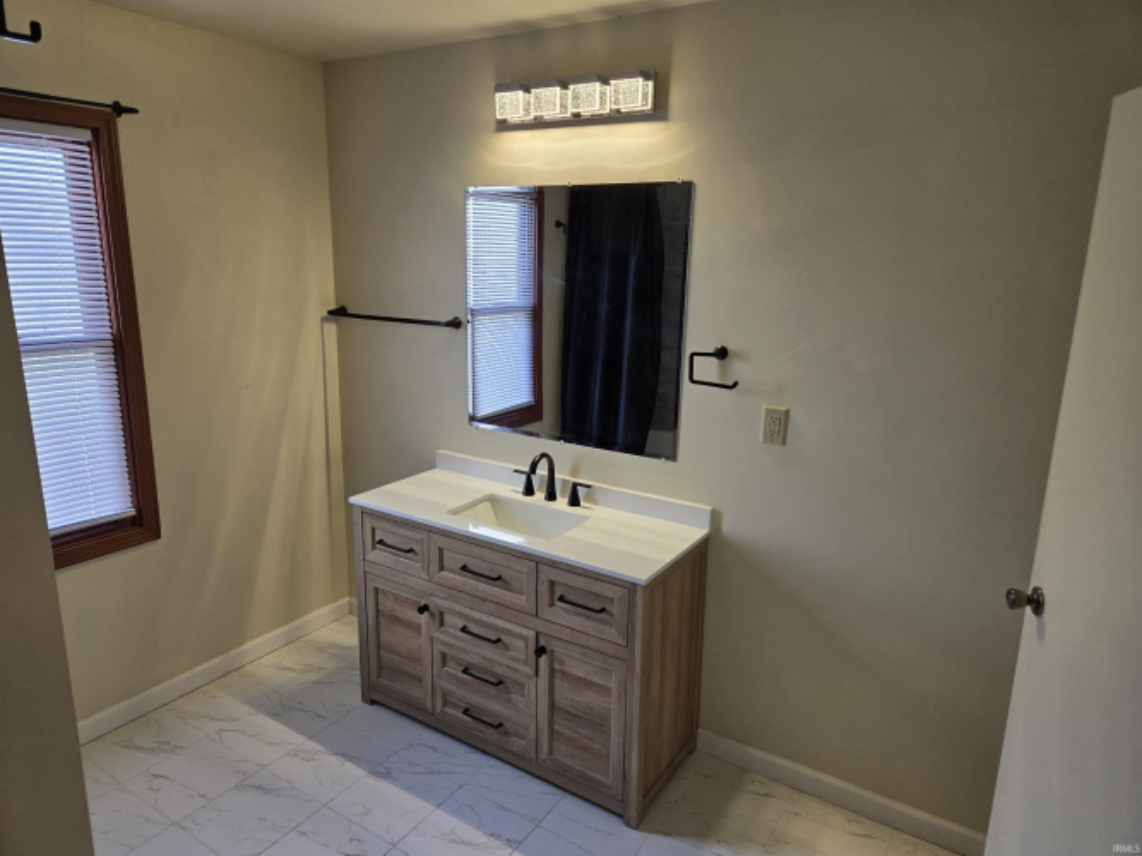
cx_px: 571
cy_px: 428
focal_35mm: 23
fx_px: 759
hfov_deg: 73.9
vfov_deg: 58.9
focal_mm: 5.4
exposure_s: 1/120
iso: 50
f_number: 1.8
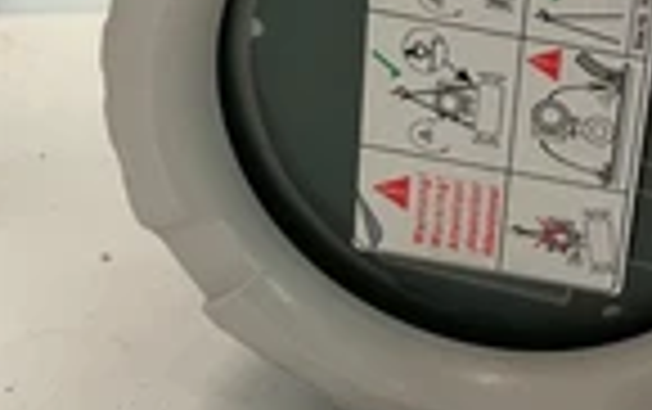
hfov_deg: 23.4
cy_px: -117
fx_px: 1352
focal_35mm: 76
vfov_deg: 16.3
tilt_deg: -10.4
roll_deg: -2.8
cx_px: 890
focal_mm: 5.1
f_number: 1.6
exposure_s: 1/67
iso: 125
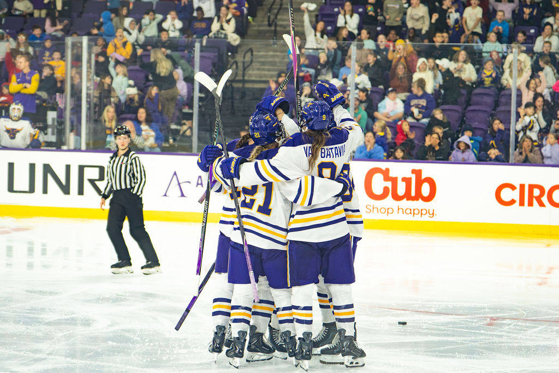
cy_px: 186
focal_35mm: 105
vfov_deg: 13.0
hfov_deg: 19.5
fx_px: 1631
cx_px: 280
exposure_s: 1/1600
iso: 3200
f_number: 2.8
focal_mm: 70
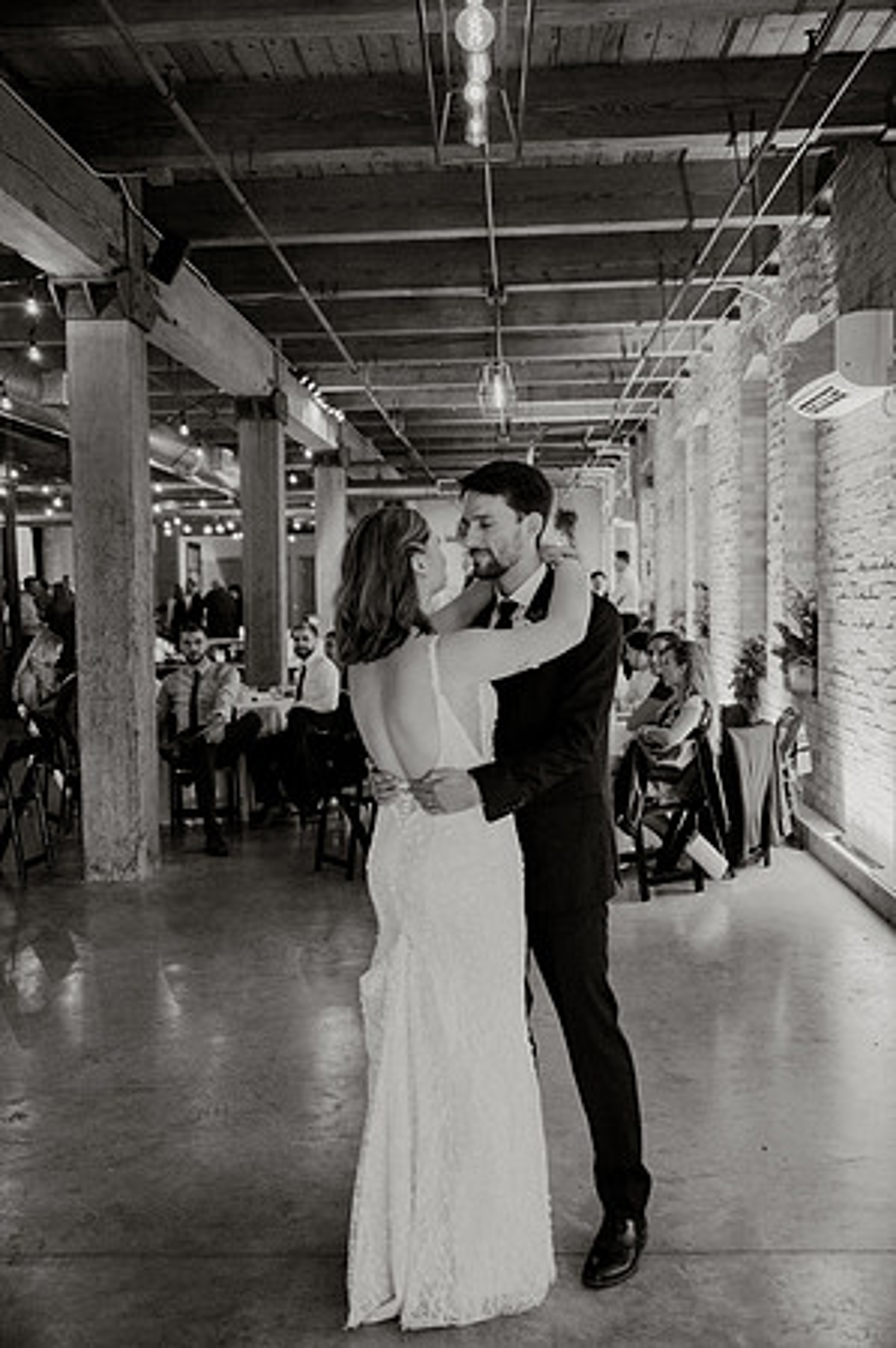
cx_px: 448
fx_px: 1384
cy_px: 674
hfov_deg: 35.9
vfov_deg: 51.9
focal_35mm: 37
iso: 1250
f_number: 2.8
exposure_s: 1/160
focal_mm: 37
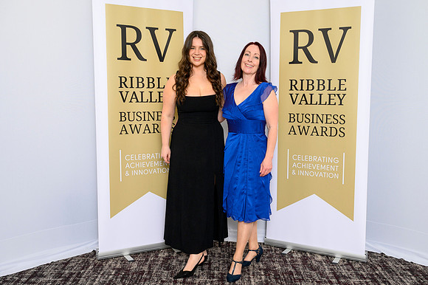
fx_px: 431
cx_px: 226
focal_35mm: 36
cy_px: 134
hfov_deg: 52.7
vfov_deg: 36.5
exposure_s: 1/125
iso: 400
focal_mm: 33.5
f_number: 8
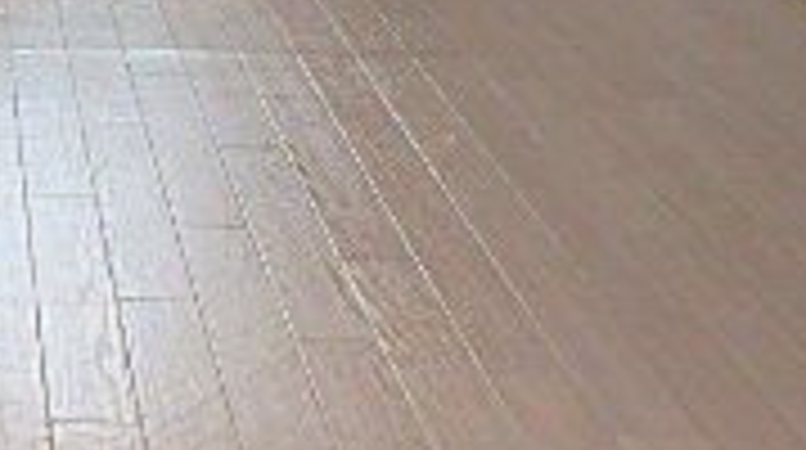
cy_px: -459
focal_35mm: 82
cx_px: -176
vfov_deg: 12.8
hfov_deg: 23.6
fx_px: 1750
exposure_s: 1/200
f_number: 3.5
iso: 125
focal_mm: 3.7
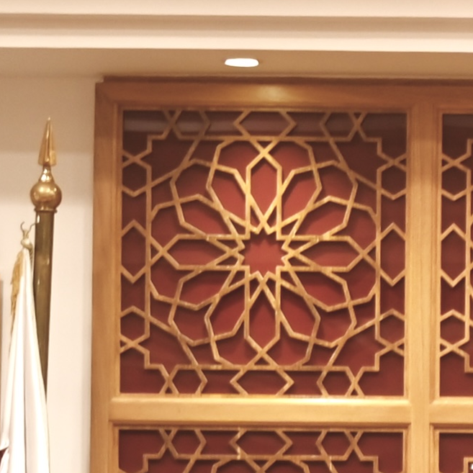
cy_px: 962
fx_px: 2551
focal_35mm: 165
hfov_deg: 9.6
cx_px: 1057
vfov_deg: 9.8
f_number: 4
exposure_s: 1/50
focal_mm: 29
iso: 250
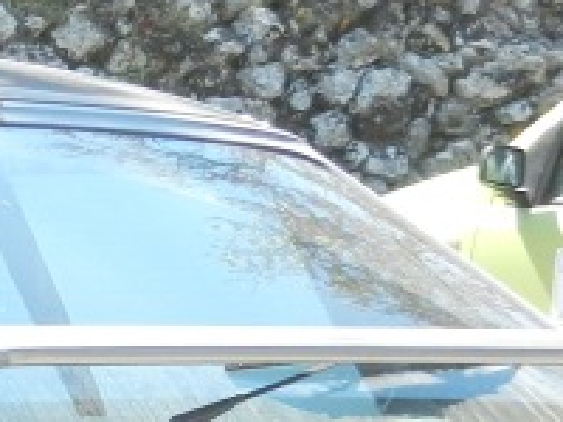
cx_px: -155
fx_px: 2749
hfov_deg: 11.4
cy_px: 605
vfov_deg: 8.6
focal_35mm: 169
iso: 160
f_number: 3.8
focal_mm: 5.9
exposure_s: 1/250
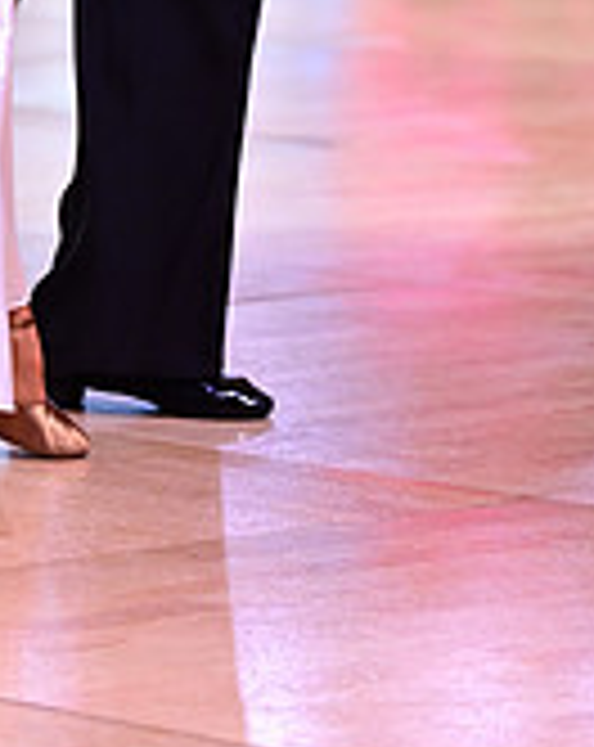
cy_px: -441
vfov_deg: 5.9
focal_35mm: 322
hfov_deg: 4.8
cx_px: -86
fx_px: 7102
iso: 1600
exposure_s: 1/500
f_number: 2.8
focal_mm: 98
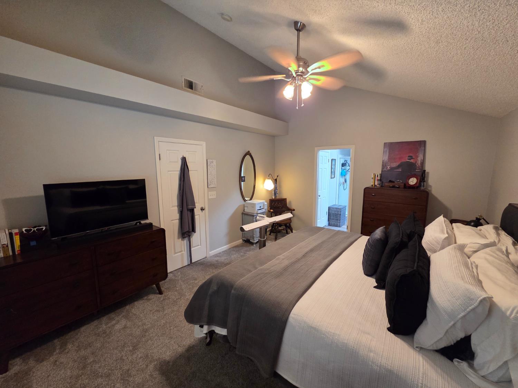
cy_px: 194
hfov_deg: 106.2
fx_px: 195
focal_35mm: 13
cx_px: 259
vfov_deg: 89.9
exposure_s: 1/60
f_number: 2.2
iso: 500
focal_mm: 2.2
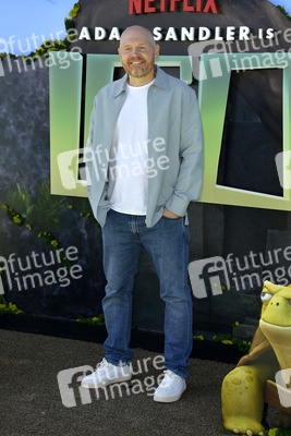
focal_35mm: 70
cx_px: 146
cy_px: 218
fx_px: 848
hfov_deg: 19.5
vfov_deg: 28.8
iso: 125
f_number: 7.1
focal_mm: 70
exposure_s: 1/250
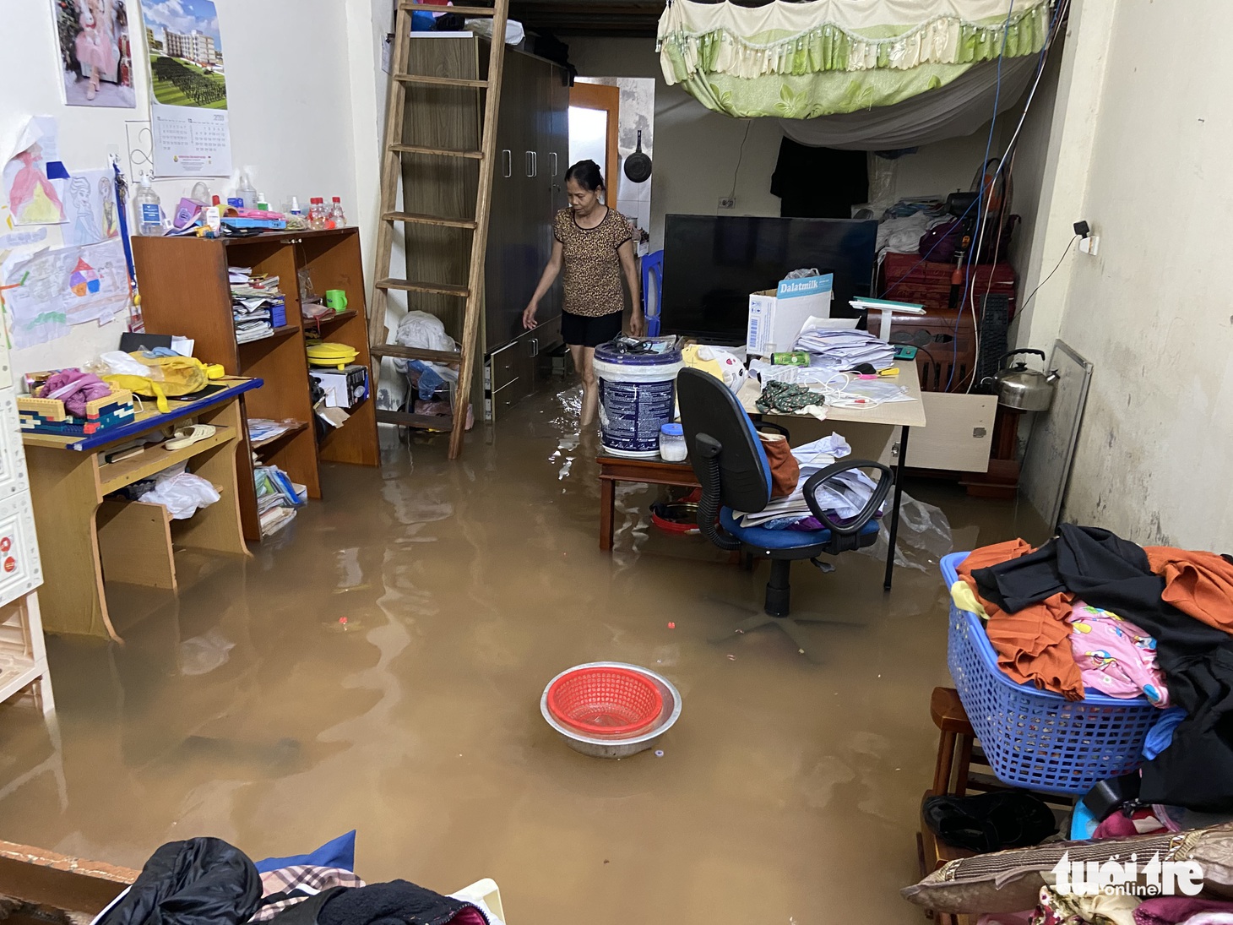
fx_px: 926
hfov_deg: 67.3
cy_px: 462
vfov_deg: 53.1
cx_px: 616
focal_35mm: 26
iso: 500
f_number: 1.8
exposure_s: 1/25
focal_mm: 4.25
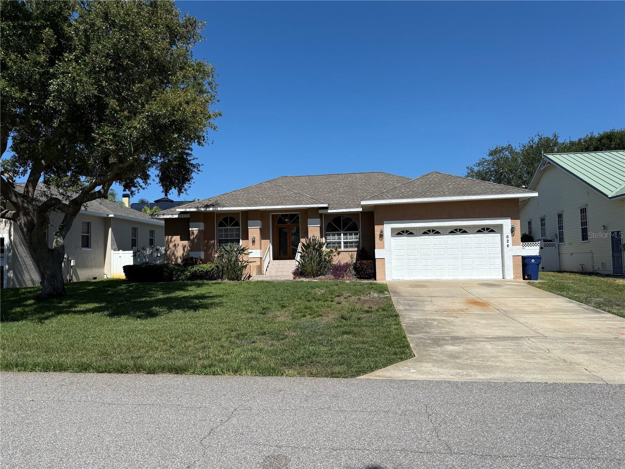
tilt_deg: +4.1
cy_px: 234
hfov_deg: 71.6
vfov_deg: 56.8
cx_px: 312
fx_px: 433
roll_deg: +1.0
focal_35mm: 24
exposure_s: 1/7353
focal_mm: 6.76
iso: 80
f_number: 1.78
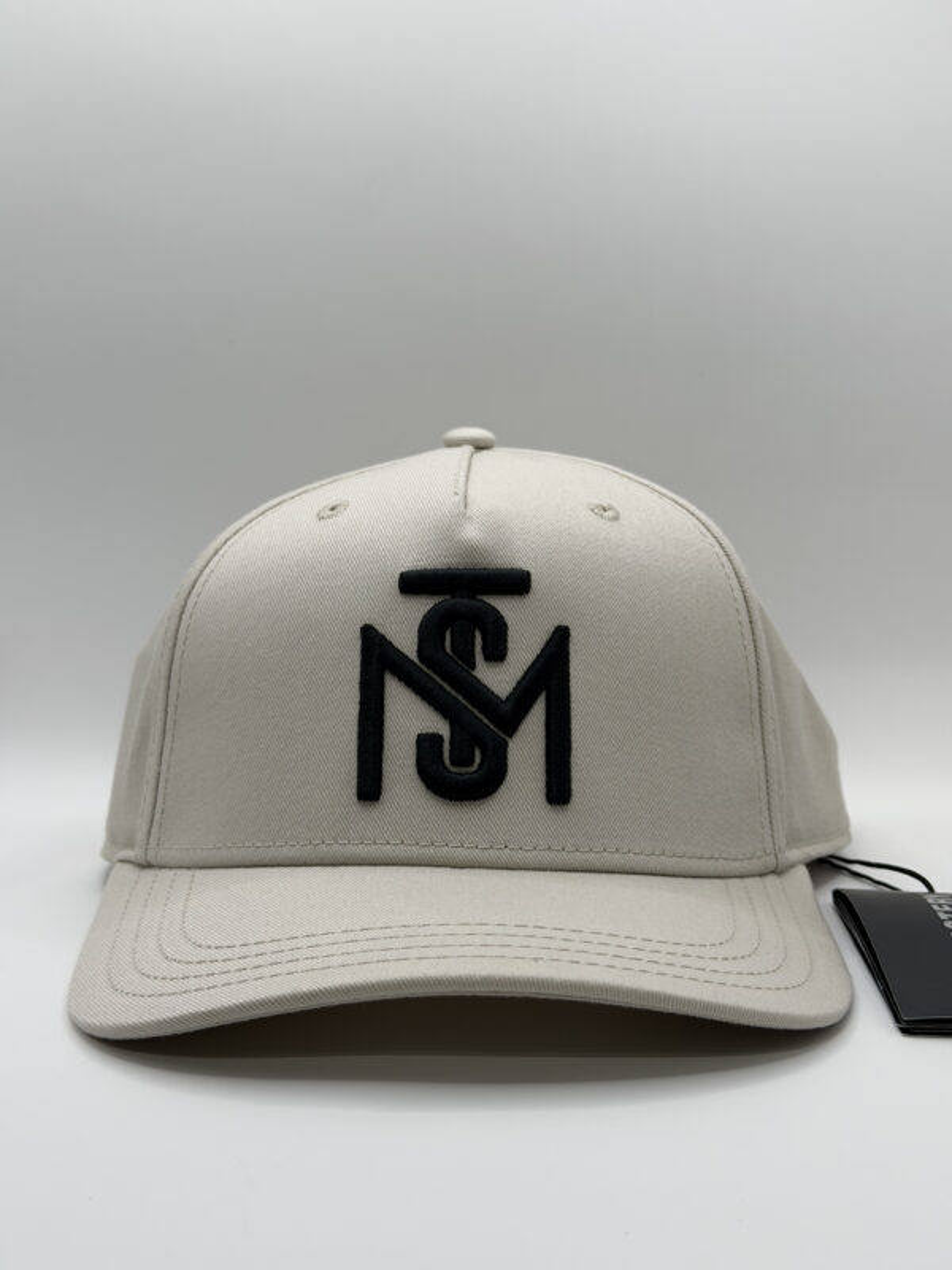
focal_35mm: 48
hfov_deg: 30.3
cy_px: 635
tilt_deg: -5.8
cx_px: 476
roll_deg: -0.6
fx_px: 1760
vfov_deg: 39.7
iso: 64
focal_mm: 6.76
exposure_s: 1/458
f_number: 1.78
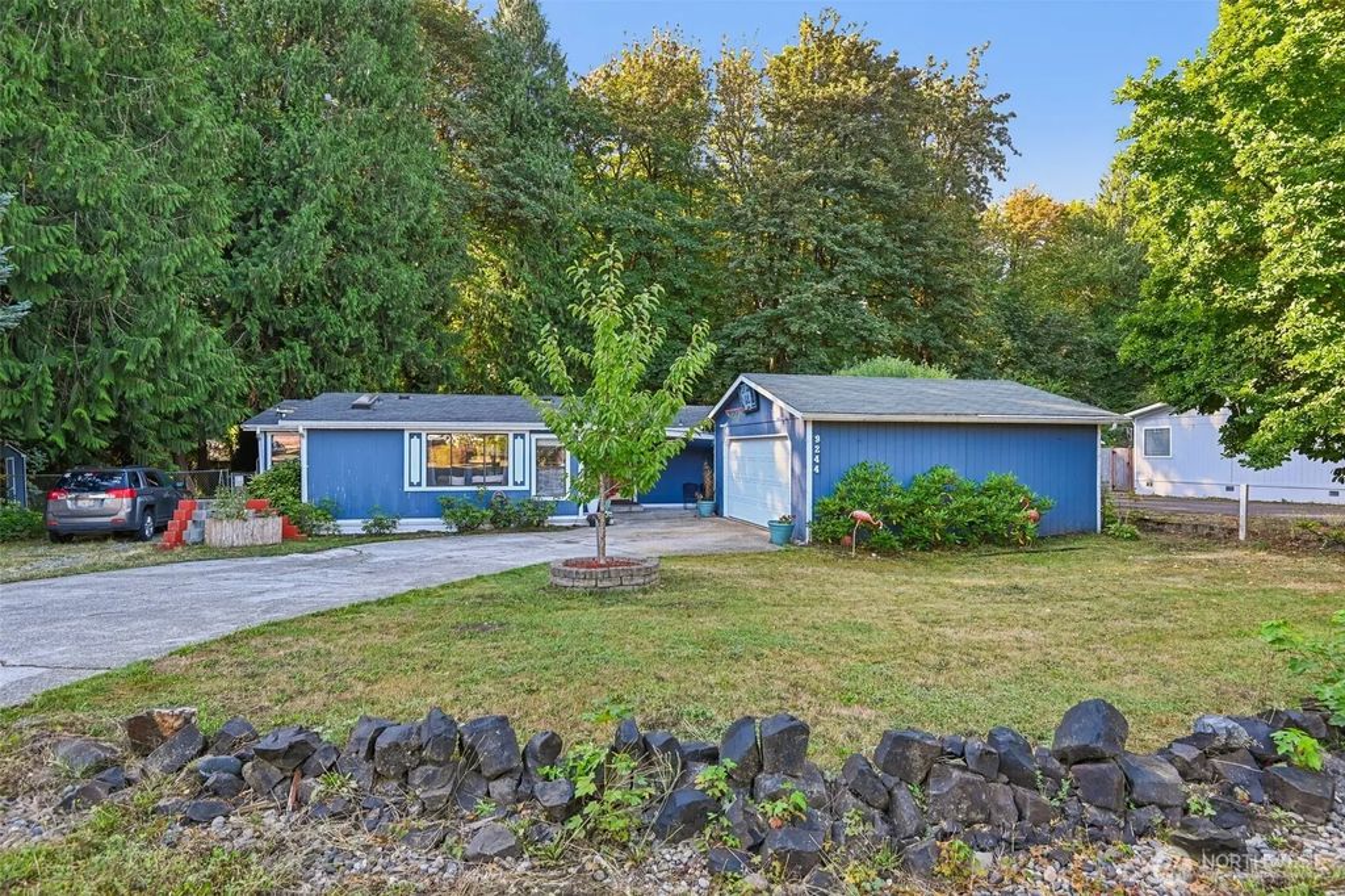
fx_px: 710
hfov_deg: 86.9
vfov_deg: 64.5
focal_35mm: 19
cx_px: 672
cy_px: 448
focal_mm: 19
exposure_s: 1/50
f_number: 8
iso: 400
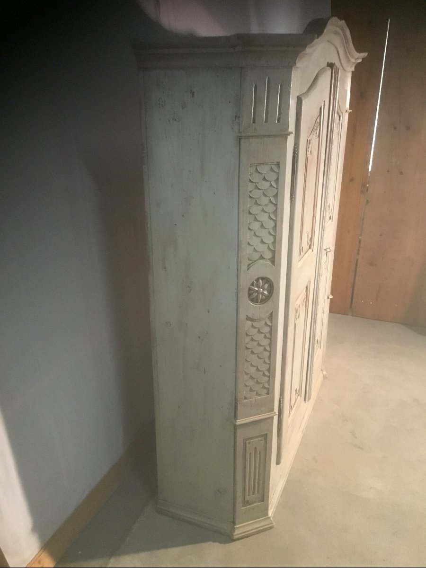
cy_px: 284
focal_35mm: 31
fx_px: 509
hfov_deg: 45.4
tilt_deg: -21.2
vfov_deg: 58.4
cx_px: 213
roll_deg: -0.2
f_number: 2.4
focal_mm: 3.3
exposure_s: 1/25
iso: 200
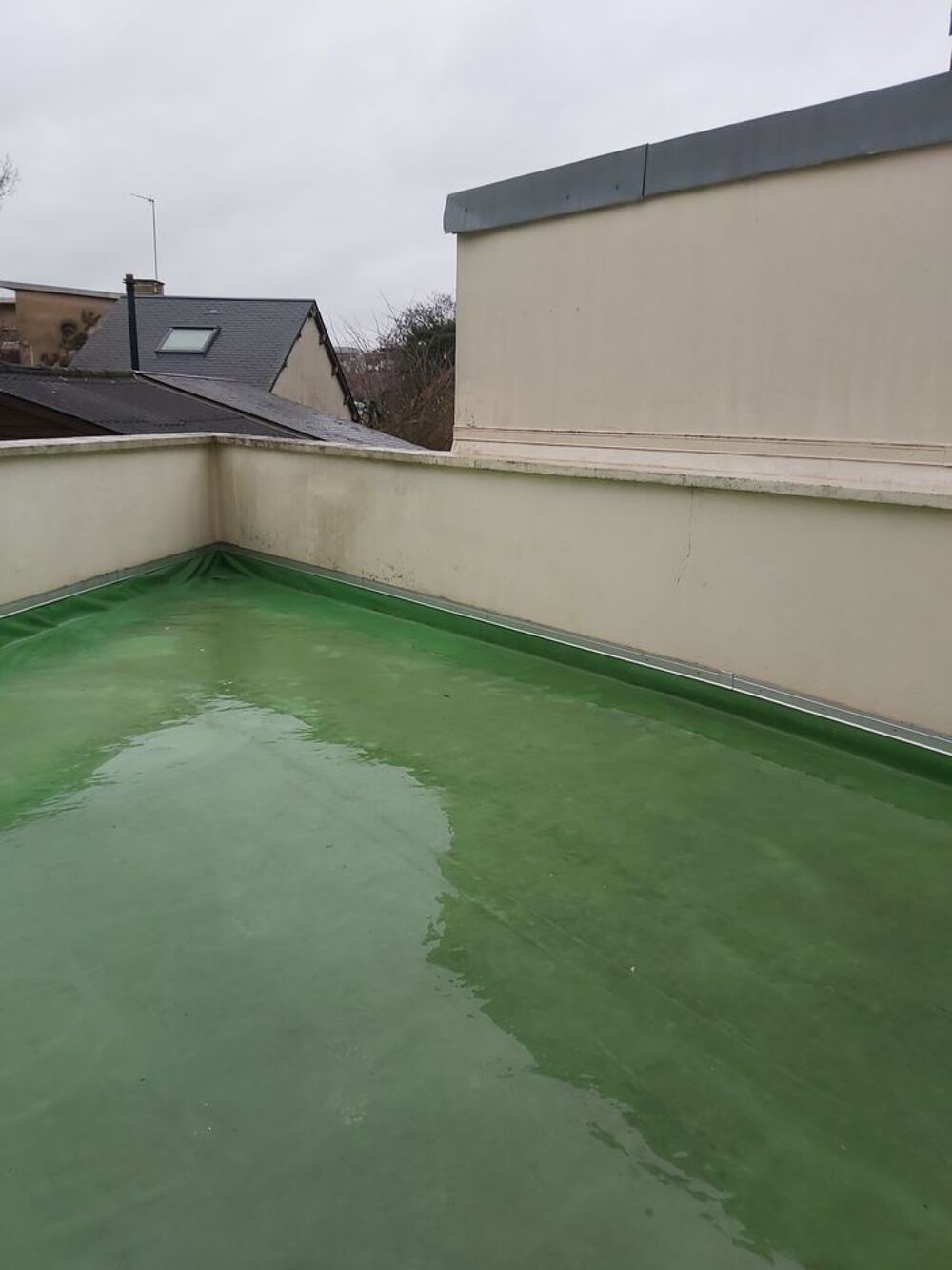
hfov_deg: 53.1
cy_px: 635
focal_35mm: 26
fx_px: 953
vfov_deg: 67.3
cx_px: 476
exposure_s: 1/139
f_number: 1.7
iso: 64
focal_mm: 3.92
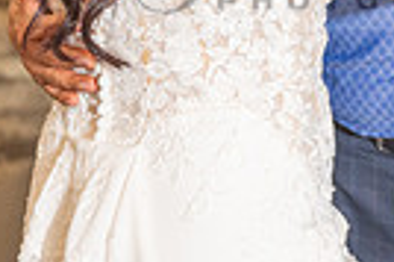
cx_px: 365
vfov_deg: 7.9
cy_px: -40
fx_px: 1891
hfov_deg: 11.8
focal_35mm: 173
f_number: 2.8
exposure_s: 1/125
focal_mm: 40
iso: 800
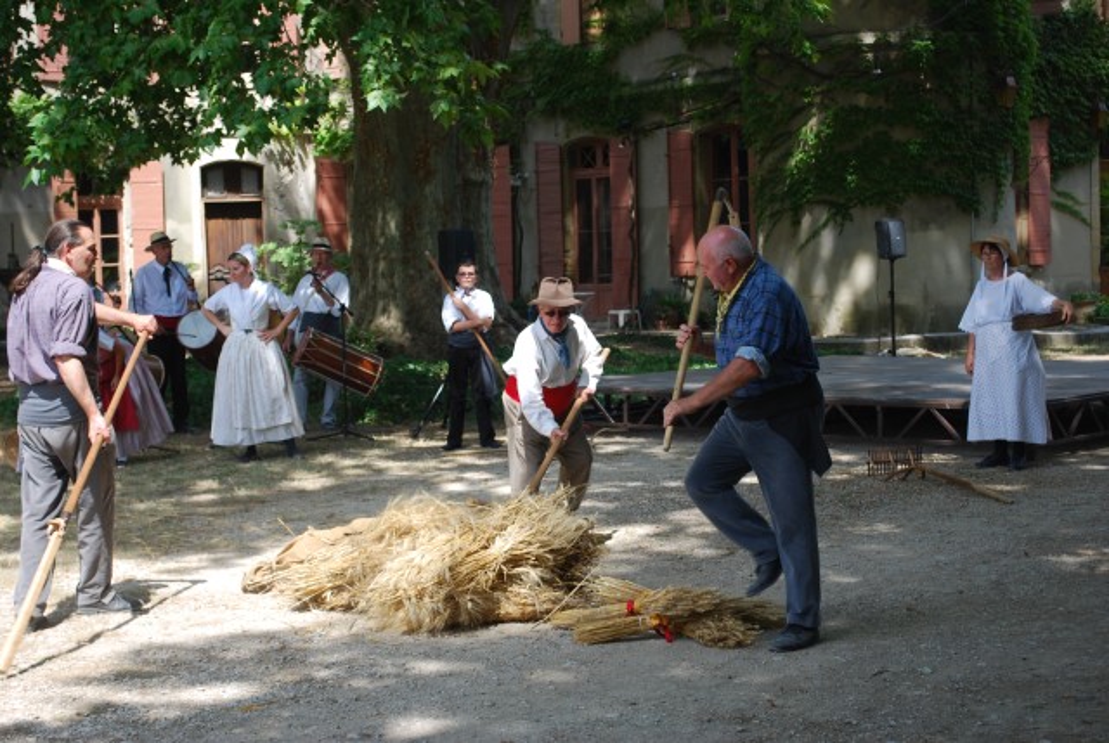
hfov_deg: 30.5
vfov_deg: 20.7
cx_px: 554
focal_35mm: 66
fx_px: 2036
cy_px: 372
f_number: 5.6
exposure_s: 1/125
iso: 100
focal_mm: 44
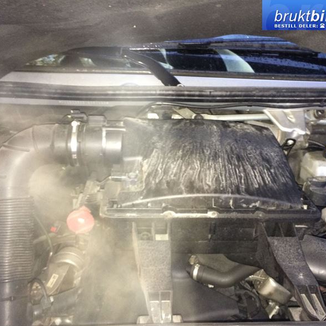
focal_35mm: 35
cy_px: 165
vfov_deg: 47.2
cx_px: 173
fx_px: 373
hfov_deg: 47.2
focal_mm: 4.15
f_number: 2.2
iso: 400
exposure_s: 1/16
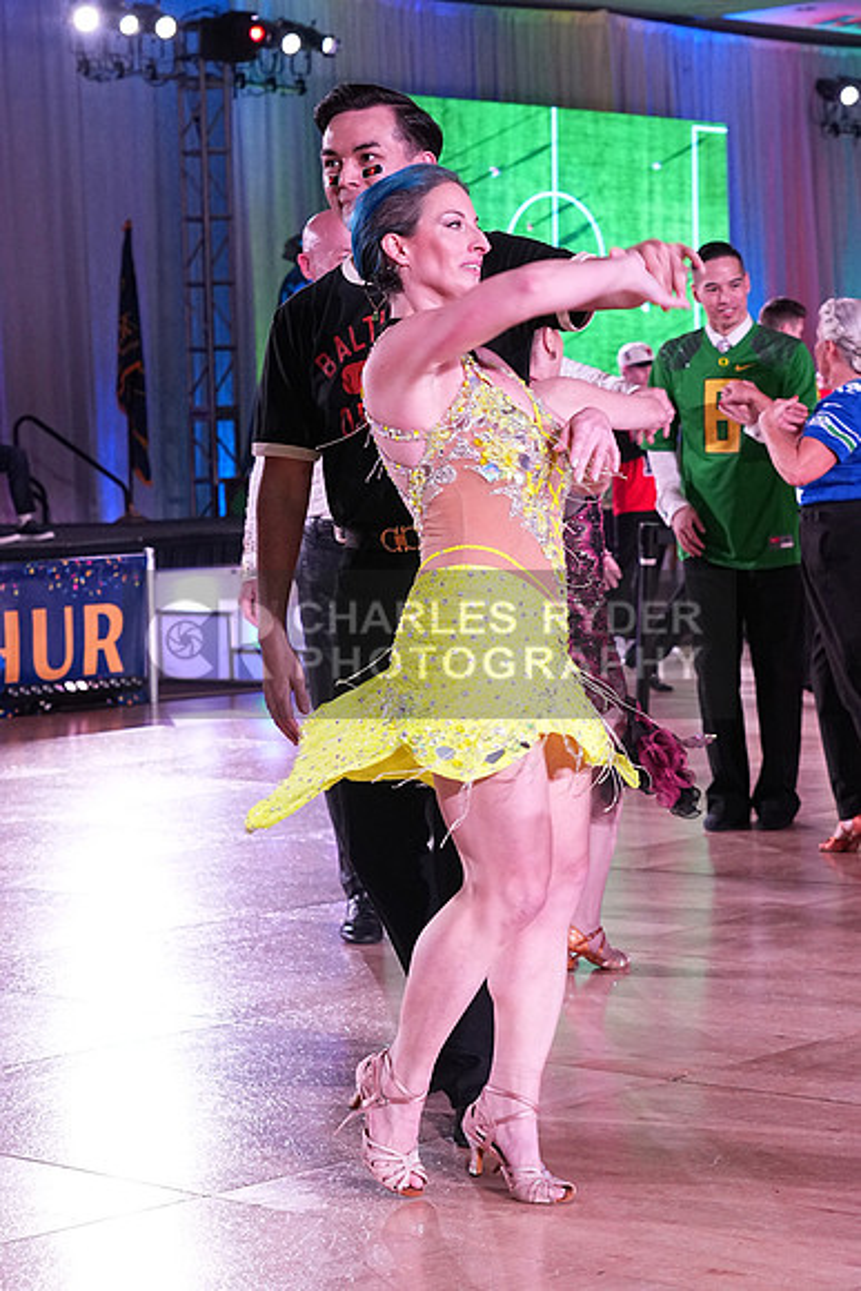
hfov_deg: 16.1
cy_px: 646
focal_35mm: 85
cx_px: 430
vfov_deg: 23.9
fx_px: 3047
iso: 2500
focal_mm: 57
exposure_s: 1/320
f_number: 5.6
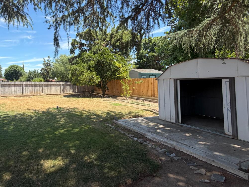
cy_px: 75
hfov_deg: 76.0
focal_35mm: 21
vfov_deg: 62.9
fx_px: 151
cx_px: 79
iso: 40
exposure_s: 1/559
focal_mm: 2.22
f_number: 2.2
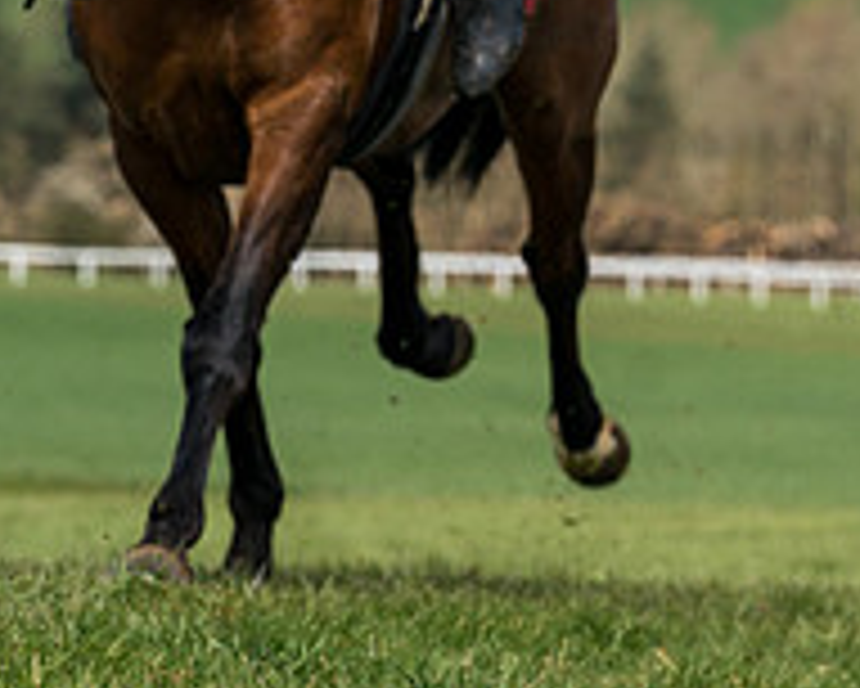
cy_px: -67
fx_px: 11383
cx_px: 1103
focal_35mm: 447
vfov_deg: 3.5
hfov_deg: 4.3
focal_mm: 135
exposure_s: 1/1000
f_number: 6.3
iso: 400
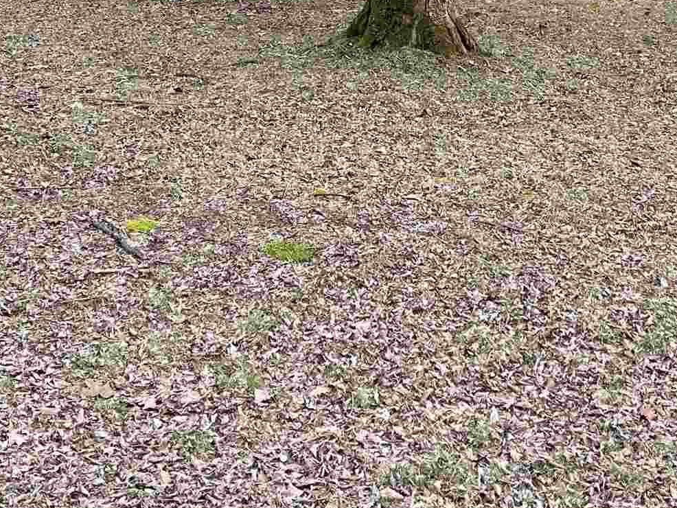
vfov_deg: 16.8
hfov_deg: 24.0
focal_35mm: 81
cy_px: -218
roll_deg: +1.9
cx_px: 435
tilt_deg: +2.0
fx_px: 1585
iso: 40
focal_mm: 5.7
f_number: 1.5
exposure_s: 1/177
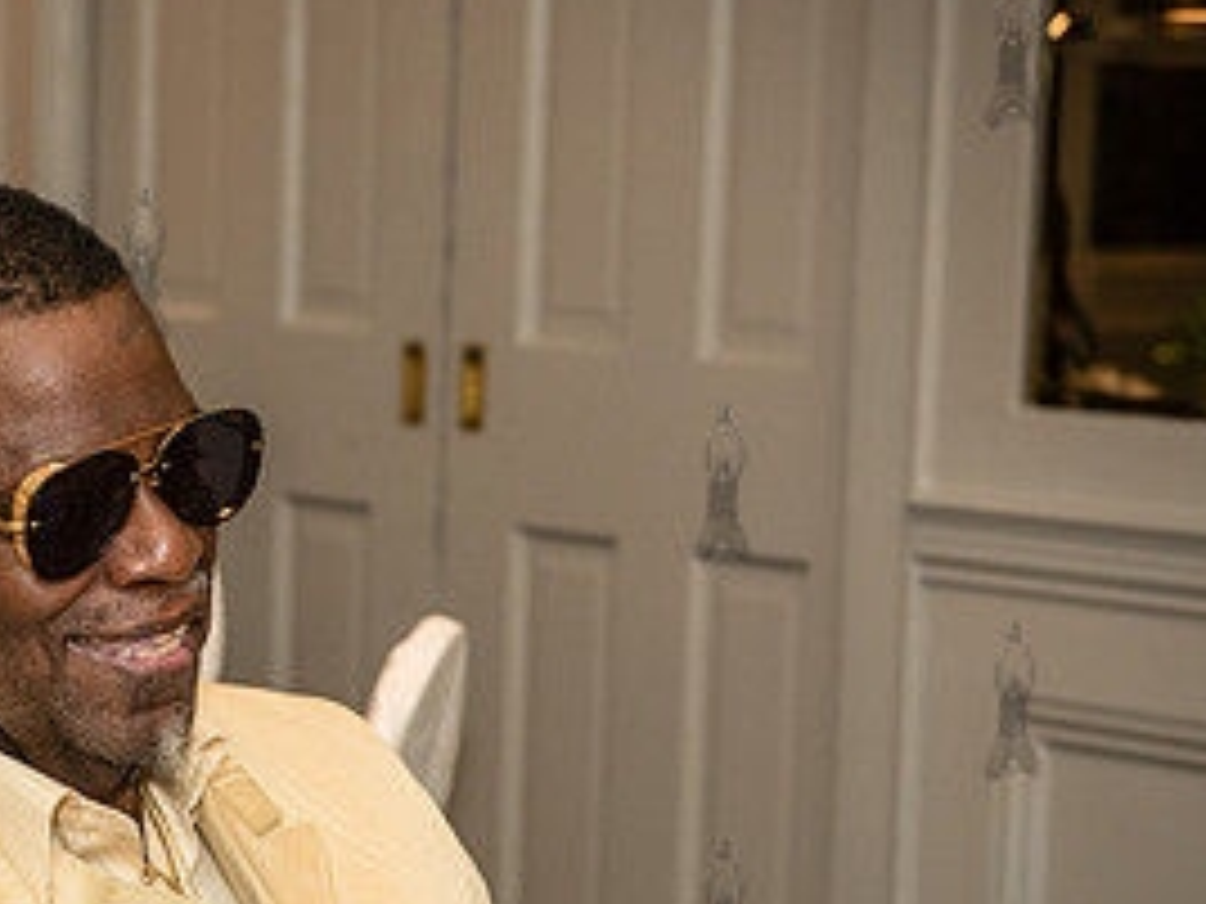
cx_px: 140
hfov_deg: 15.6
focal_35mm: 125
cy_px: 699
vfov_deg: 11.8
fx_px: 4355
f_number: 3.5
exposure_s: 1/200
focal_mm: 60
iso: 1600
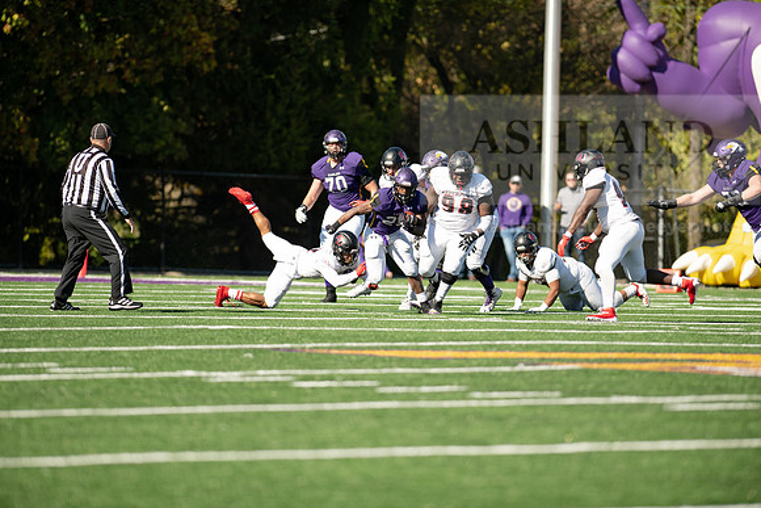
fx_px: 6343
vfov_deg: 4.6
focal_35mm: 300
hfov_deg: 6.9
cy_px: 254
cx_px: 380
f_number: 3.2
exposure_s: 1/2000
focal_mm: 300
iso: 250
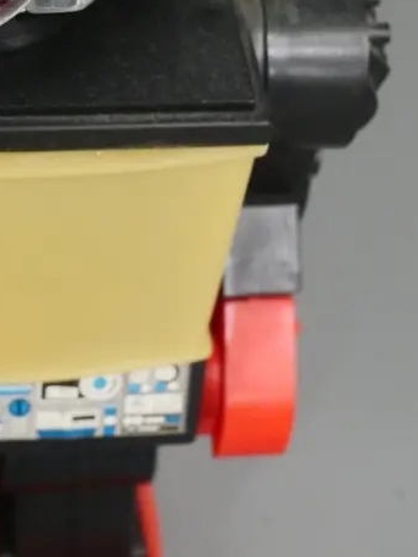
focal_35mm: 112
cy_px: -18
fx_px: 1802
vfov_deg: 17.1
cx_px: 23
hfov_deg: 13.1
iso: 3200
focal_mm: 25
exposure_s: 1/80
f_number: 5
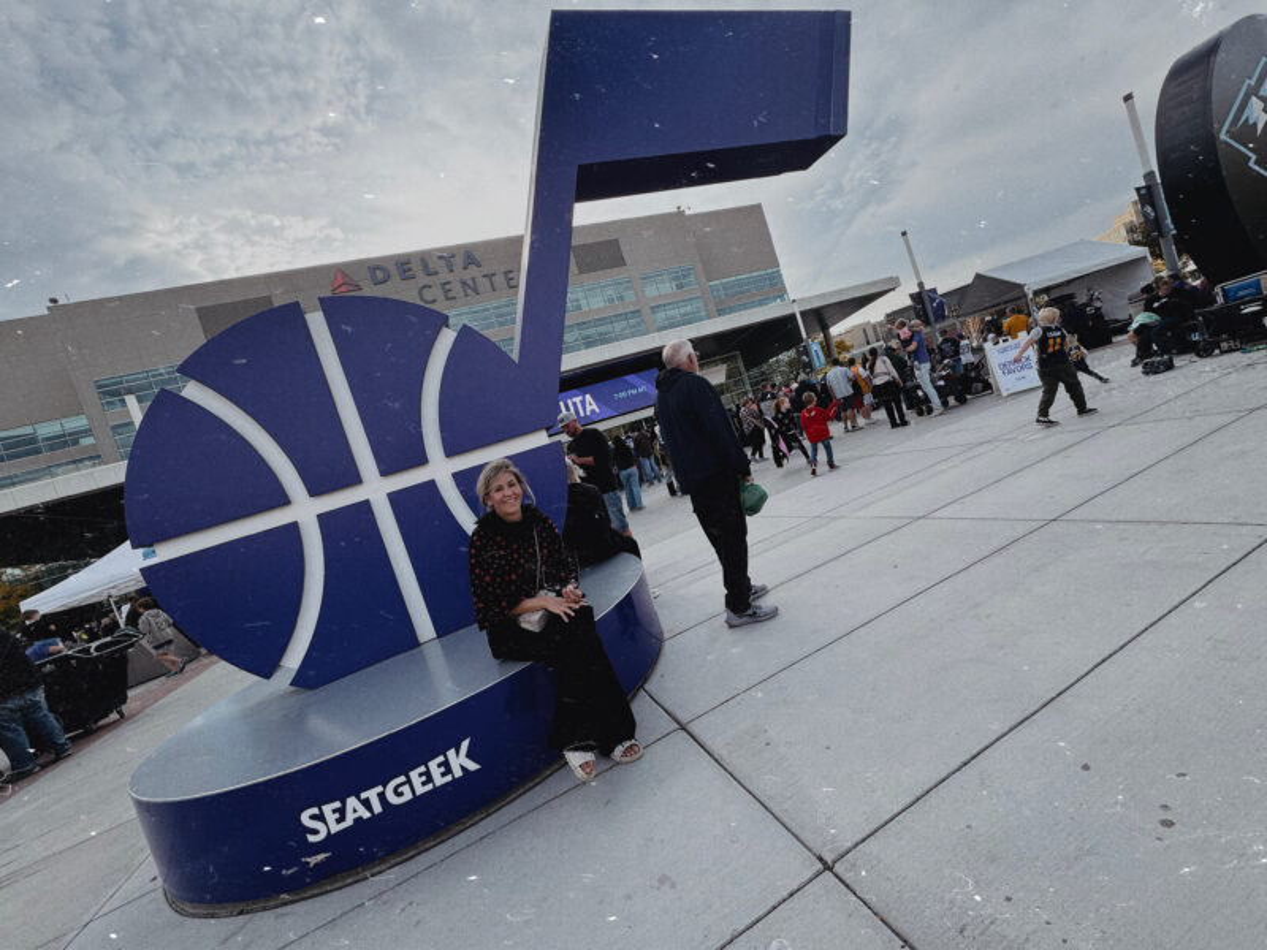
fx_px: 512
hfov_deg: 102.1
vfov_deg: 85.7
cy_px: 475
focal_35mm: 14
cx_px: 634
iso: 40
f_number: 2.2
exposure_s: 1/438
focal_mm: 2.22
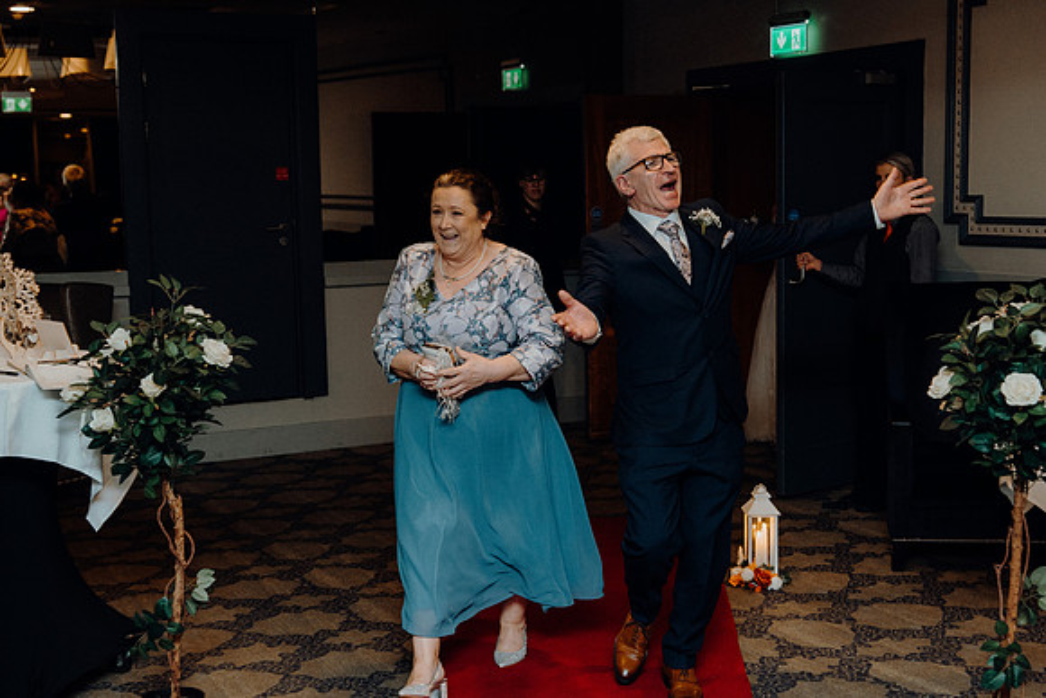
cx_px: 523
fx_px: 1453
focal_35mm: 50
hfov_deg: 39.6
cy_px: 349
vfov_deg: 27.0
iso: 2500
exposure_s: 1/160
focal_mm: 50
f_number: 3.5
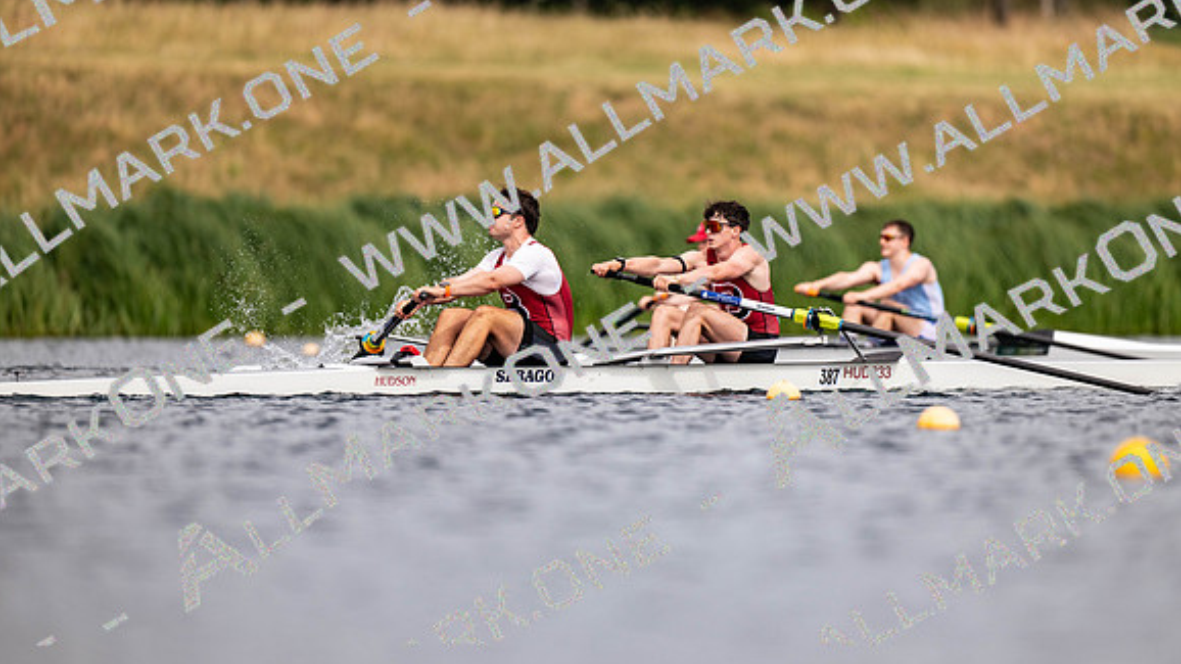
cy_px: 296
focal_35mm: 631
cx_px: 590
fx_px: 19758
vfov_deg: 1.9
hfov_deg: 3.4
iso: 220
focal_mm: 600
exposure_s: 1/2500
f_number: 4
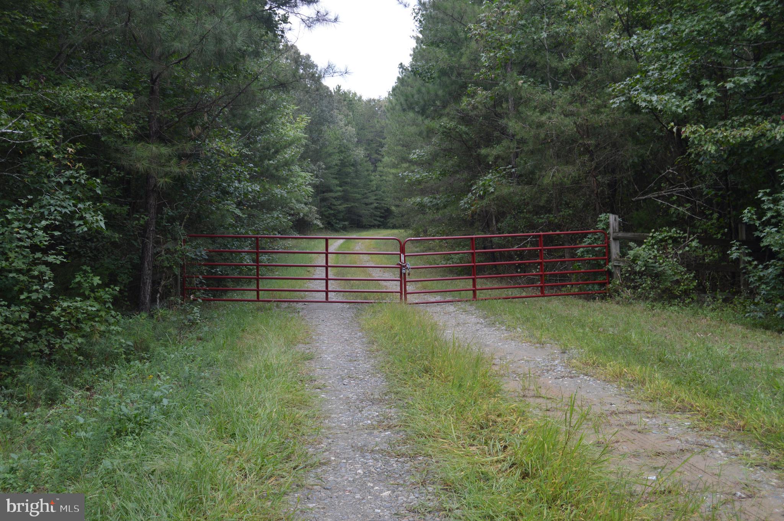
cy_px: 260
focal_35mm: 36
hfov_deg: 53.2
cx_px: 392
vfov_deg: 36.8
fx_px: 783
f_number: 5.6
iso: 110
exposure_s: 1/125
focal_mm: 24
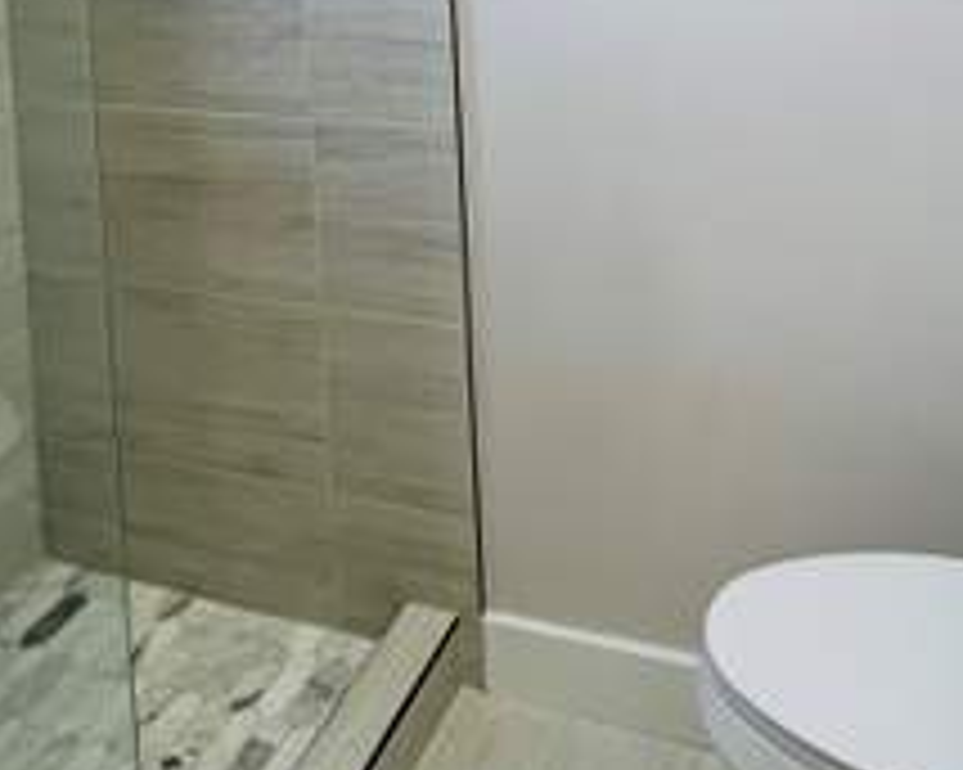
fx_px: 1083
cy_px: -104
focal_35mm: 38
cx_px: 495
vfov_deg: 33.4
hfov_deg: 48.0
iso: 125
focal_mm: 1.57
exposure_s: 1/120
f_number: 1.8
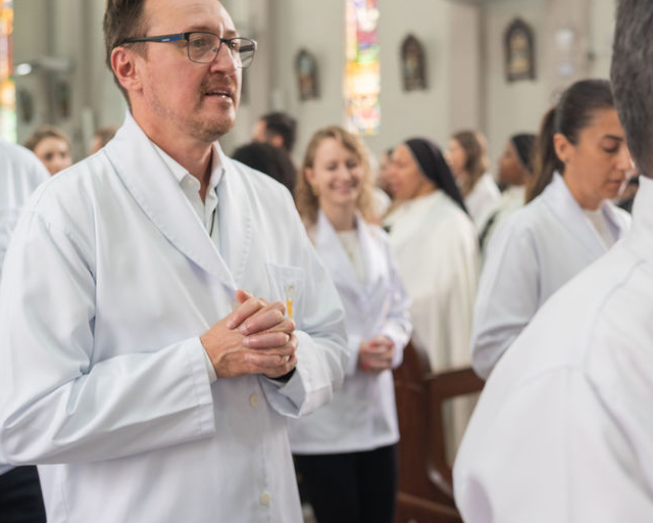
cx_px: 389
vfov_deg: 28.1
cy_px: 236
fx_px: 1044
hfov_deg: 34.6
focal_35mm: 54
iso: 800
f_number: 2.8
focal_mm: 35
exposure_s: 1/160
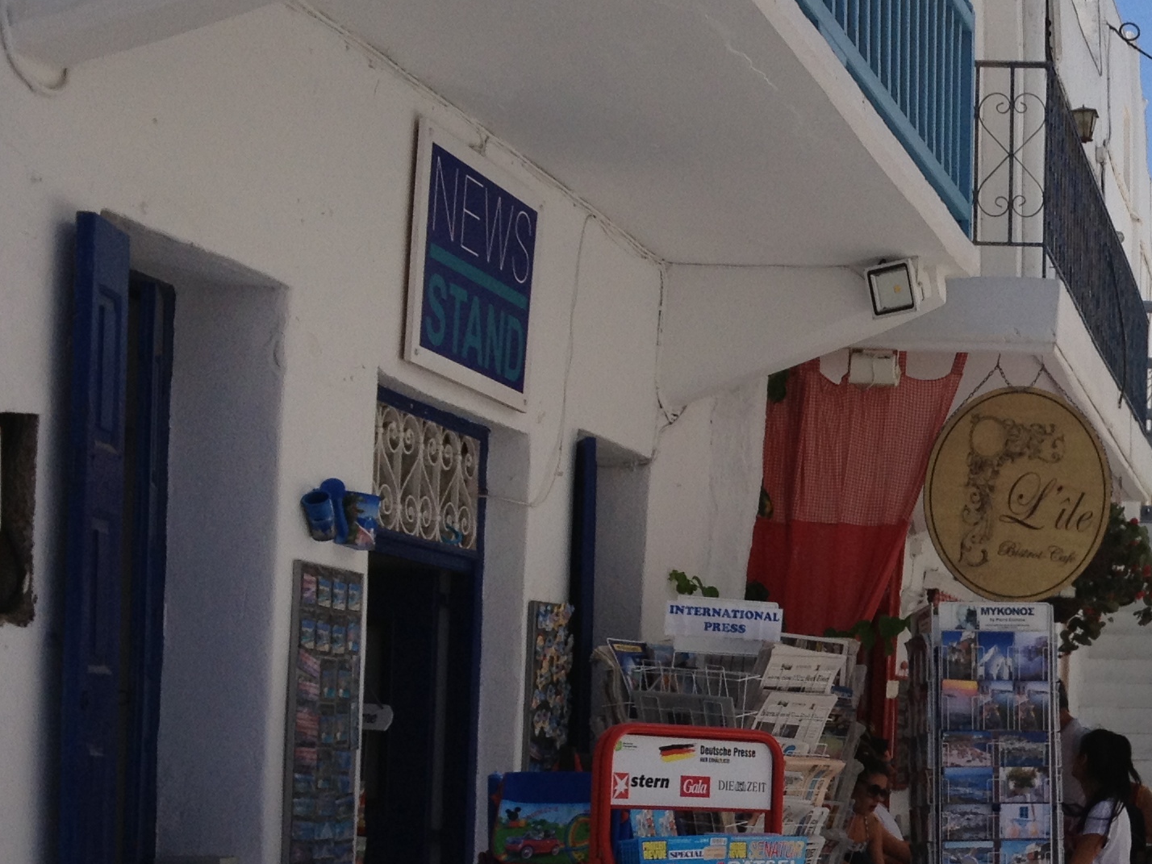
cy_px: 662
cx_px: 1233
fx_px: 2662
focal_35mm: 80
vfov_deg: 18.3
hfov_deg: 23.1
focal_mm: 4.28
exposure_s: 1/2304
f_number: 2.4
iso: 50
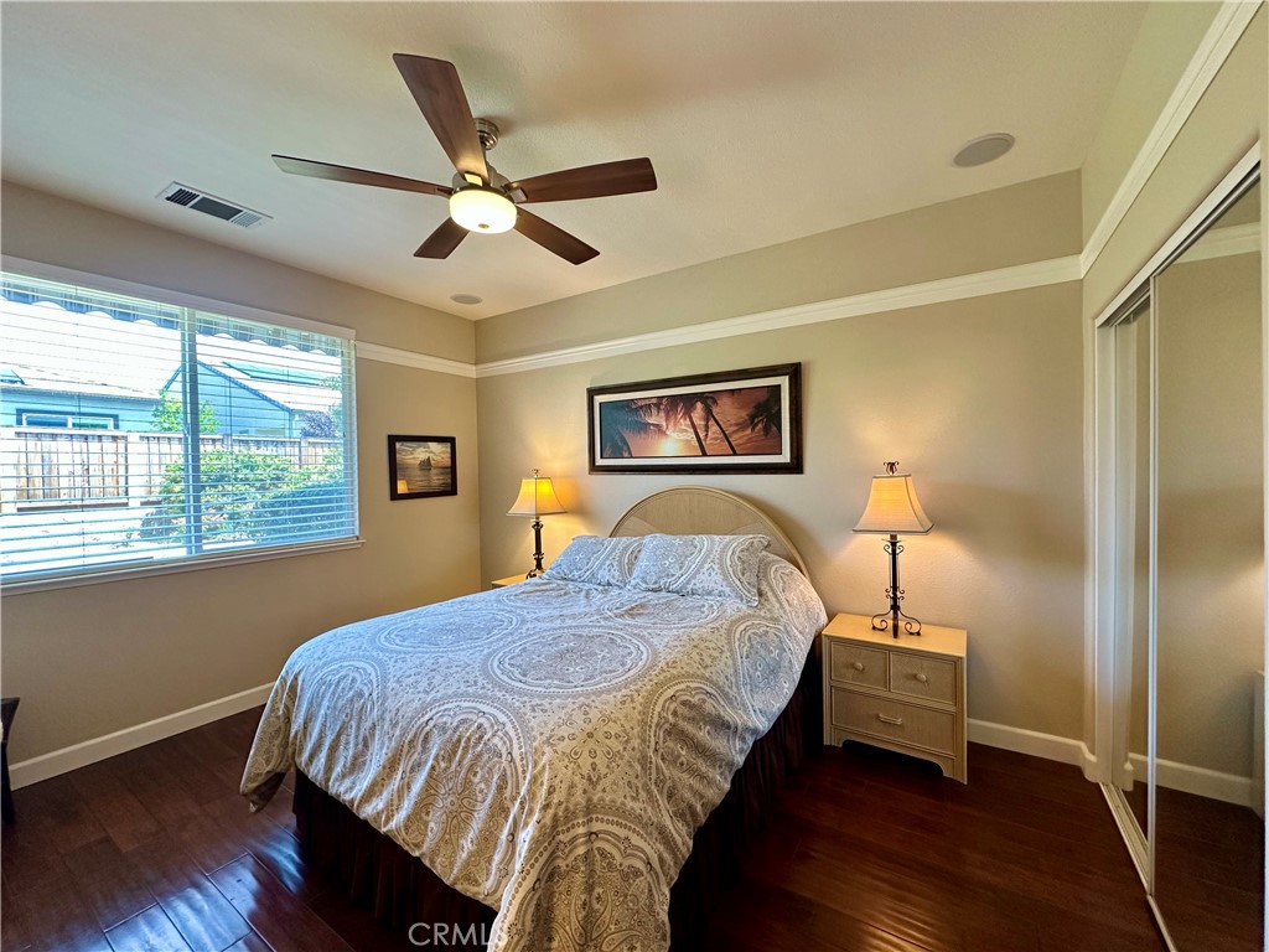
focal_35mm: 14
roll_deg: +0.4
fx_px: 513
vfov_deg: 85.7
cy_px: 476
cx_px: 634
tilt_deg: -0.2
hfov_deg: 102.1
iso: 200
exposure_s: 1/120
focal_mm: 2.22
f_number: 2.2
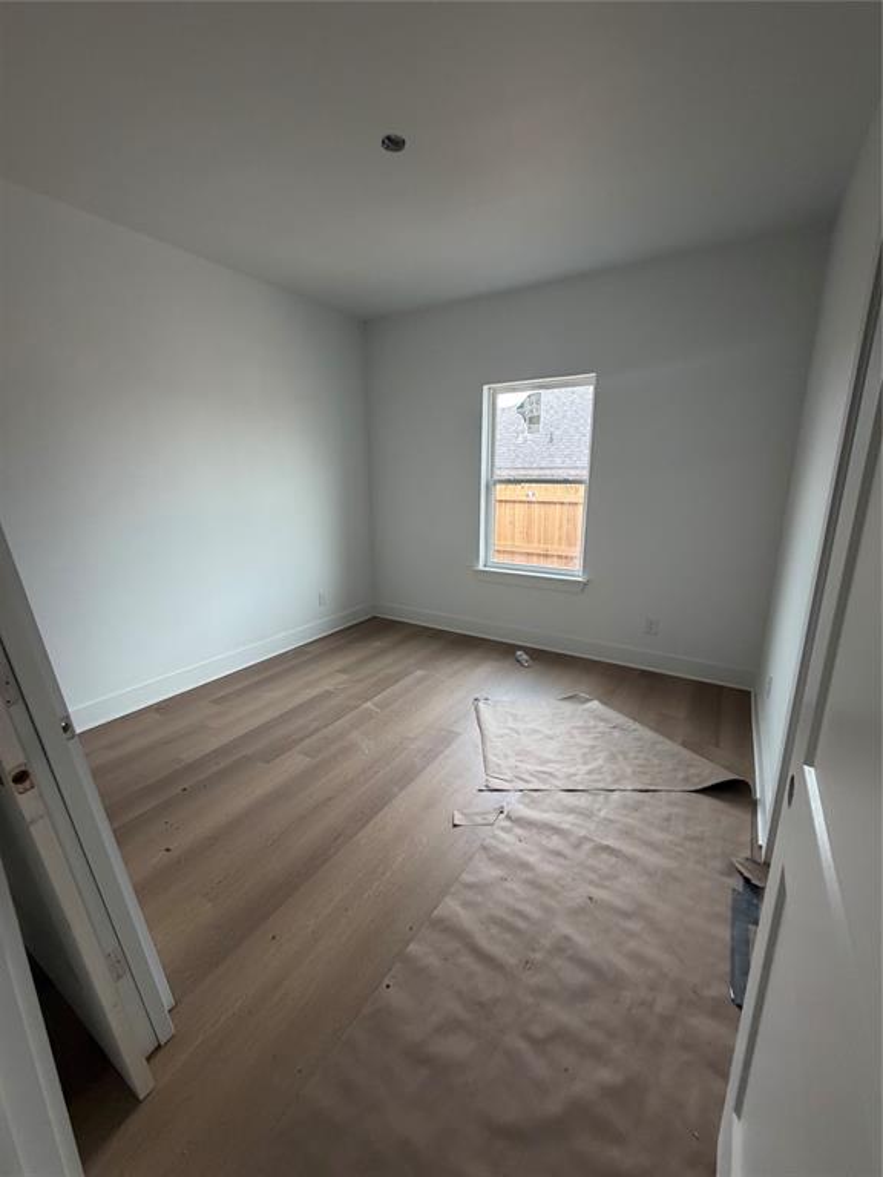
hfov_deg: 85.7
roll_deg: -0.4
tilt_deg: -13.7
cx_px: 442
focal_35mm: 14
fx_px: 476
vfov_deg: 102.1
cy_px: 588
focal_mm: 2.22
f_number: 2.2
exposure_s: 1/104
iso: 320
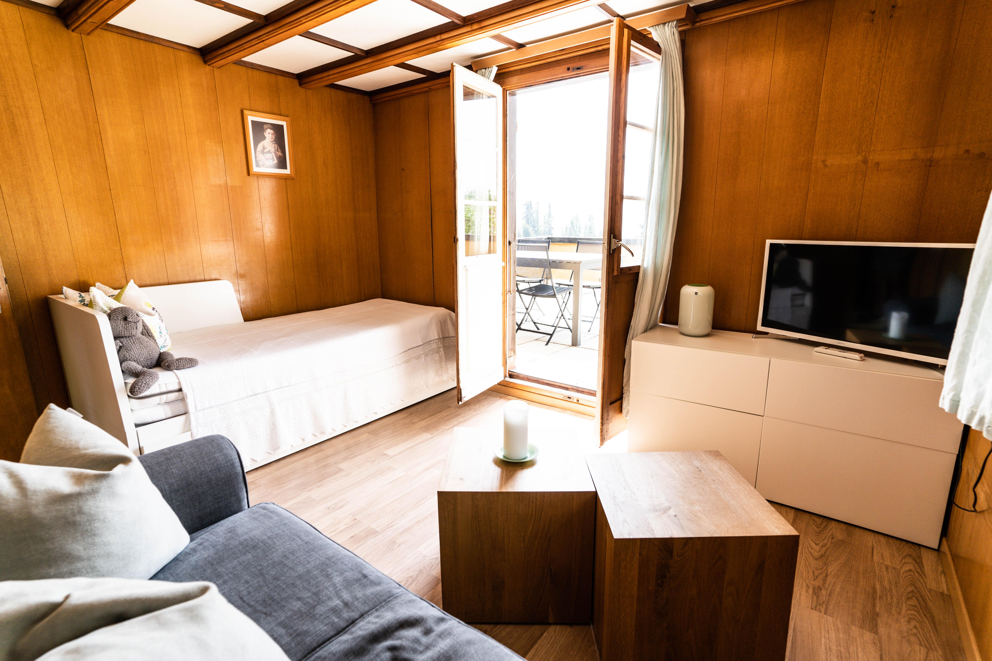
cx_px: 496
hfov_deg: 93.3
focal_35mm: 17
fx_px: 468
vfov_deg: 70.4
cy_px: 330
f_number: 4.5
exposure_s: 1/100
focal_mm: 17
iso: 100
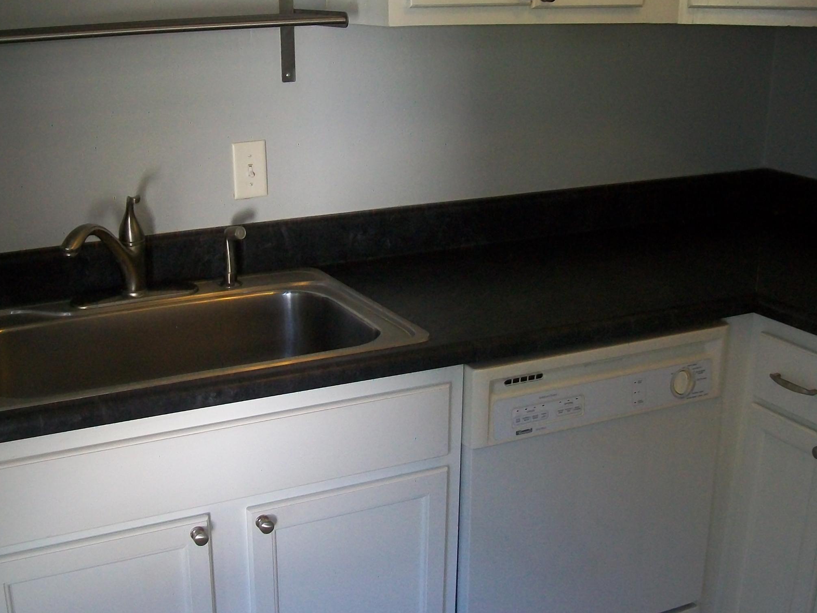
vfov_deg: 32.1
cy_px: 376
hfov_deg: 41.8
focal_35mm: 45
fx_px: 1062
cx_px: 308
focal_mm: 6.1
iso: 160
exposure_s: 1/60
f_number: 2.7
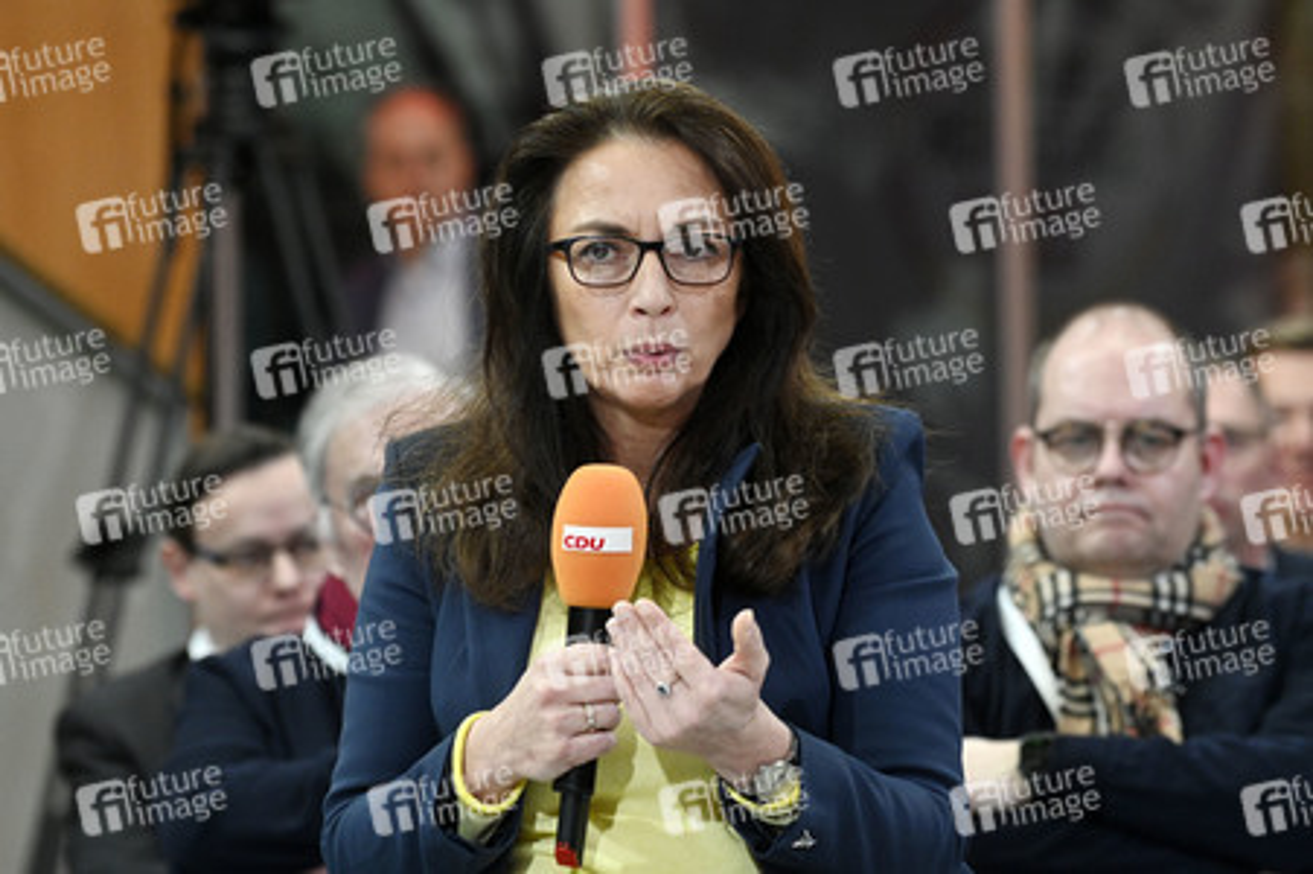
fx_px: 8382
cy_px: 437
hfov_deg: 9.0
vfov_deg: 6.0
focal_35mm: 230
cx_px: 656
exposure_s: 1/500
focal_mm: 230
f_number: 6.3
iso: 6400
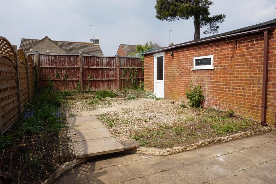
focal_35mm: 24
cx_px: 138
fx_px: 184
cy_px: 92
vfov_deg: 53.1
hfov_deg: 73.8
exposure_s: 1/100
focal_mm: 16
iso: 100
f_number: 14
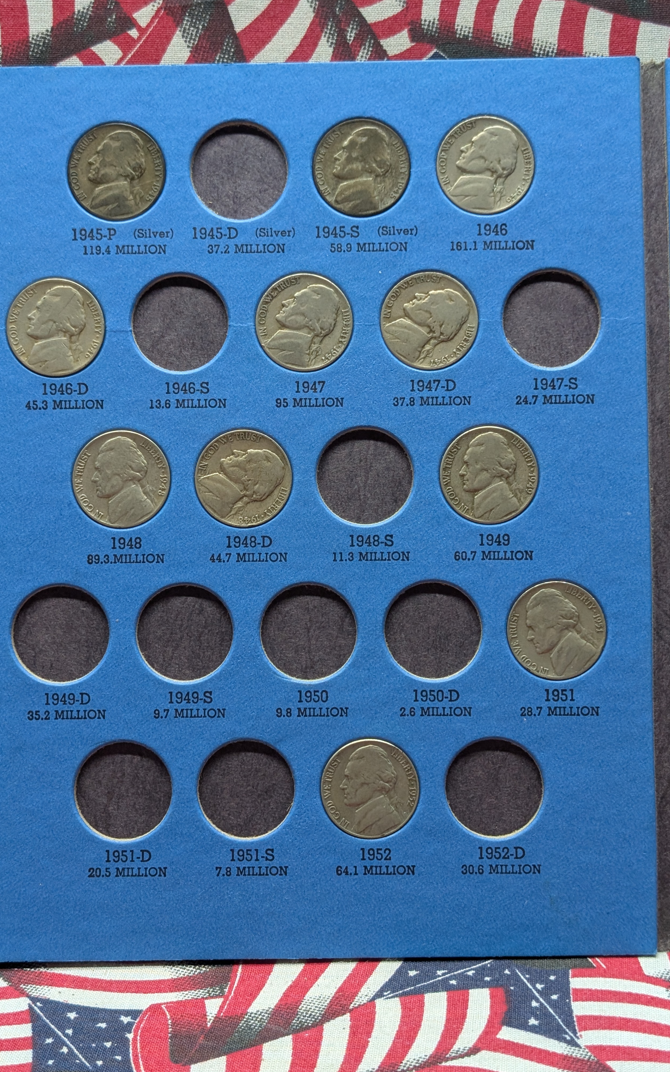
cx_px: 298
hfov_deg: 24.4
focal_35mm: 53
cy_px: 543
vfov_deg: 38.2
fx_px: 1548
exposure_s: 1/94.1
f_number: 1.68
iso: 80
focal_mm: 6.9
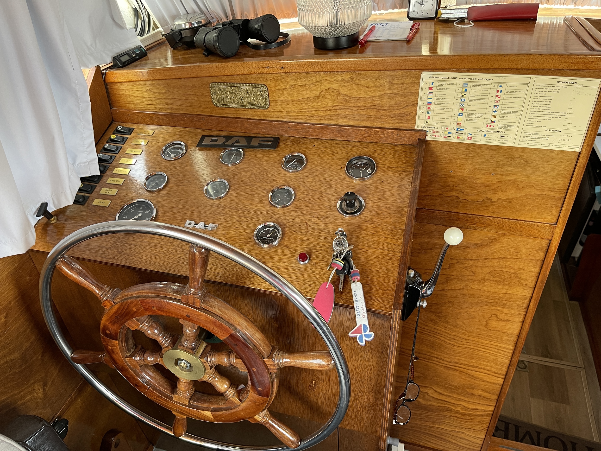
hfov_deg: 67.3
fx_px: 451
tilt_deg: -35.3
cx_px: 300
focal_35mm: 26
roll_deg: +4.0
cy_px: 226
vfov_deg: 53.1
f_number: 1.6
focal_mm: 5.1
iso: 125
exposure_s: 1/90
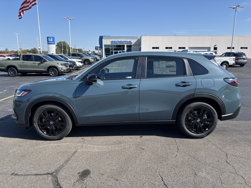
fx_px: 189
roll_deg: -1.2
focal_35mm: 26
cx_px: 126
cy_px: 94
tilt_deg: -11.5
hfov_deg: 67.3
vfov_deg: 53.1
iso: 50
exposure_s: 1/1912
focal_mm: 5.96
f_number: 1.6
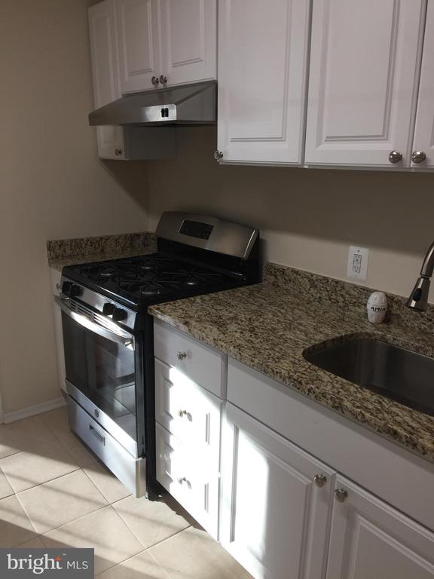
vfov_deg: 61.7
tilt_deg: -12.8
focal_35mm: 29
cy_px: 290
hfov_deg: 48.2
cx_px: 217
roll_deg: -1.6
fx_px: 485
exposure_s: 1/60
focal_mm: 4.15
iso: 32
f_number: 2.2
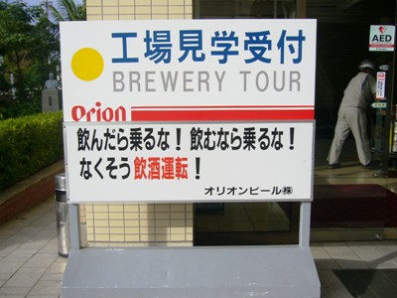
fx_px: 401
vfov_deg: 40.7
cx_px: 198
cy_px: 149
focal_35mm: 35
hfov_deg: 52.6
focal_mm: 5.8
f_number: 5.6
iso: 80
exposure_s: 1/400
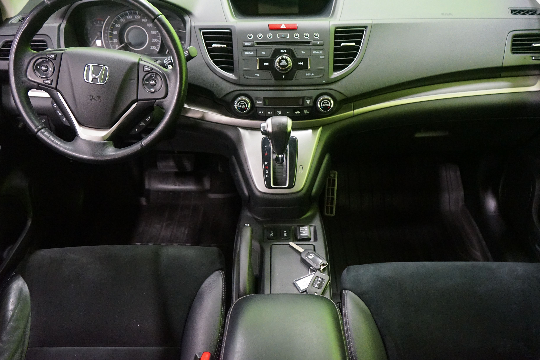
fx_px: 465
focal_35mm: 31
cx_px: 271
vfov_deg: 42.3
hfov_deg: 60.3
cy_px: 174
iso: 6400
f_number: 3.5
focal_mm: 29
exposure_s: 1/15
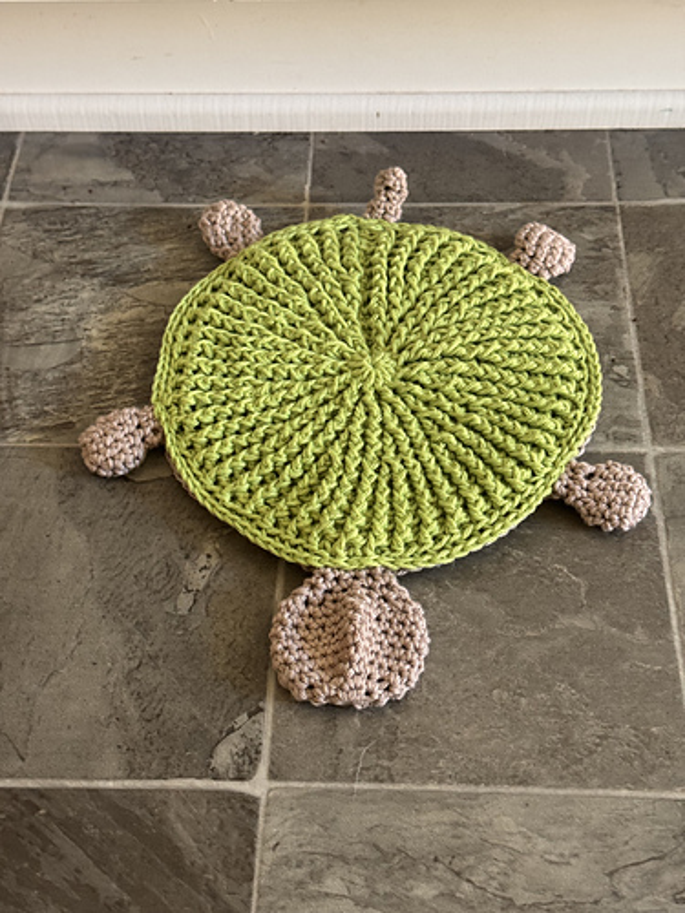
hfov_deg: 30.3
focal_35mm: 48
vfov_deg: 39.7
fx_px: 1266
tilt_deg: -51.9
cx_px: 342
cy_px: 456
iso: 250
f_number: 1.78
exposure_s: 1/60
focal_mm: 6.76
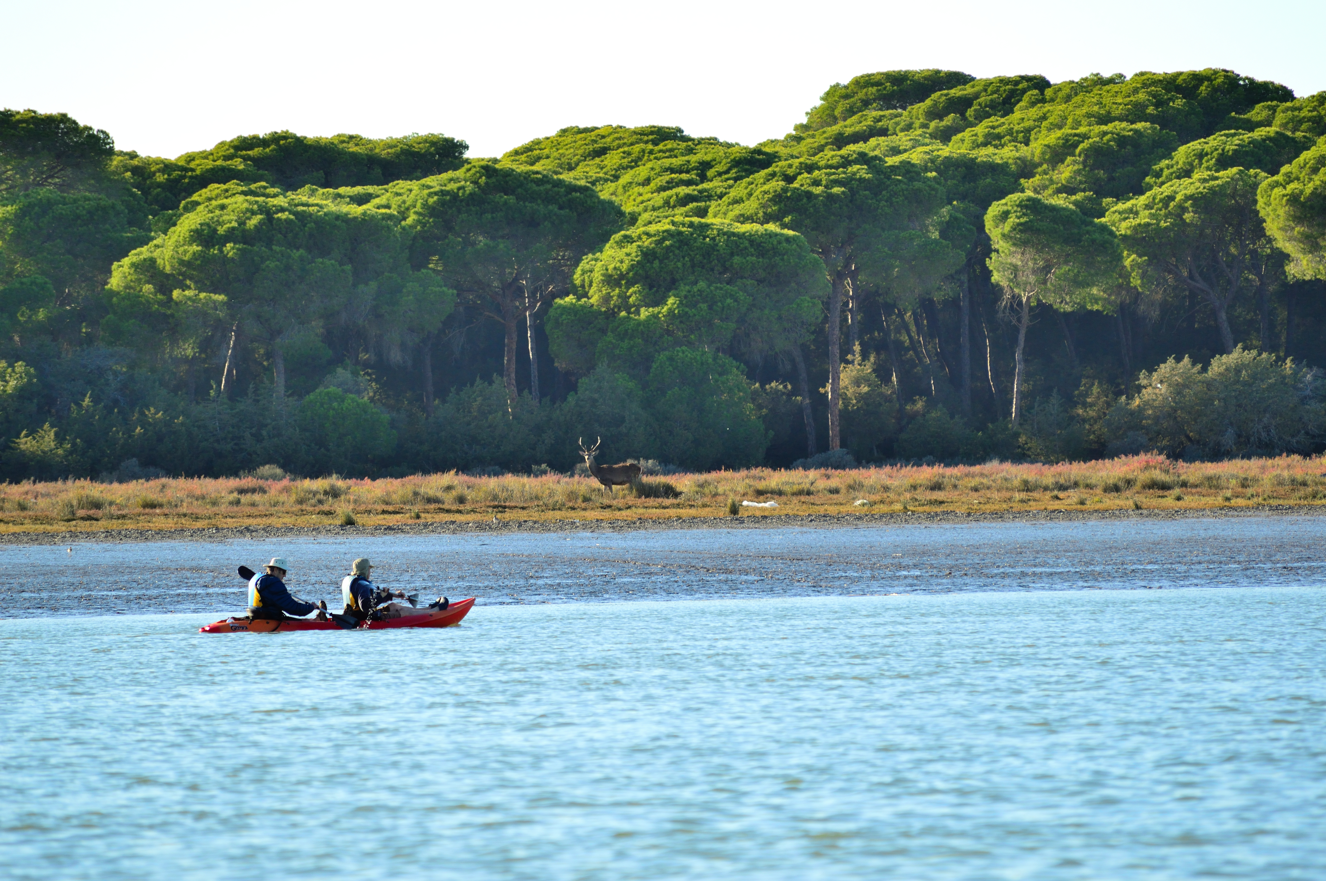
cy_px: 440
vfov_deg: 4.6
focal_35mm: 300
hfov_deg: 6.9
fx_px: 11040
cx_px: 663
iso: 220
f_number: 5.6
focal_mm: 200
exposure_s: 1/500
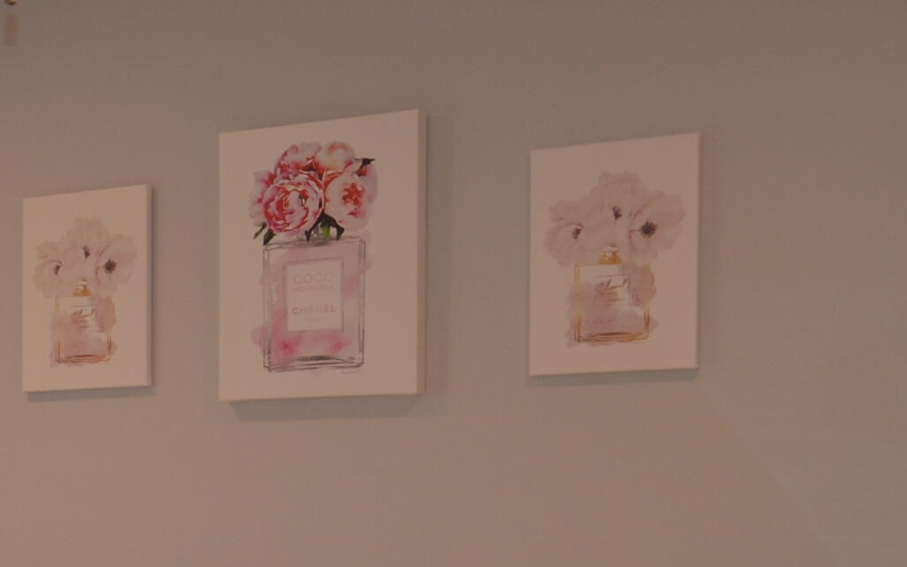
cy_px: 749
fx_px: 1978
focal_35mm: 80
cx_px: -73
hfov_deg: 24.2
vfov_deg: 15.5
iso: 320
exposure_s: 1/125
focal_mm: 18
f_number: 3.5
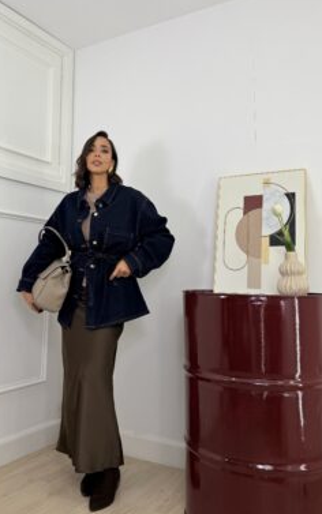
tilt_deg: +8.3
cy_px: 266
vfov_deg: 68.3
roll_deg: -0.9
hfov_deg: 45.7
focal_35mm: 27
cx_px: 123
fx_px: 379
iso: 80
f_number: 1.78
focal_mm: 6.76
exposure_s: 1/303
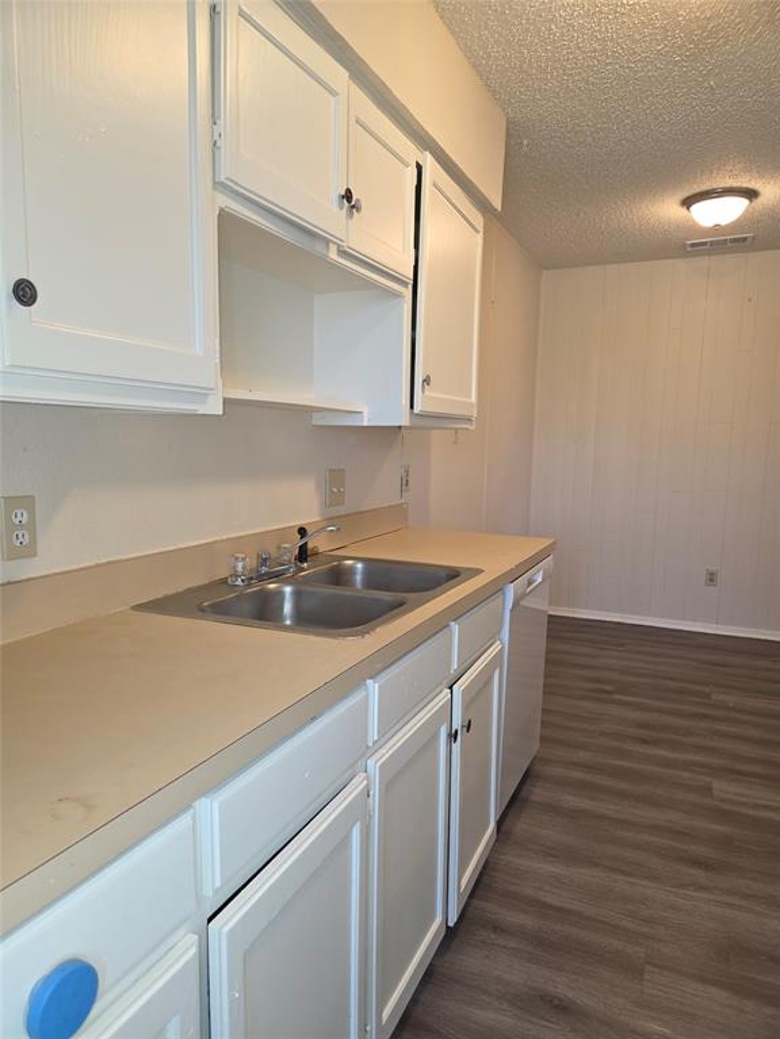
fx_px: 691
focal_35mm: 23
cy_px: 520
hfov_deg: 58.9
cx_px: 390
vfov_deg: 73.9
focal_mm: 5.4
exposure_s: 1/60
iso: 80
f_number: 1.8
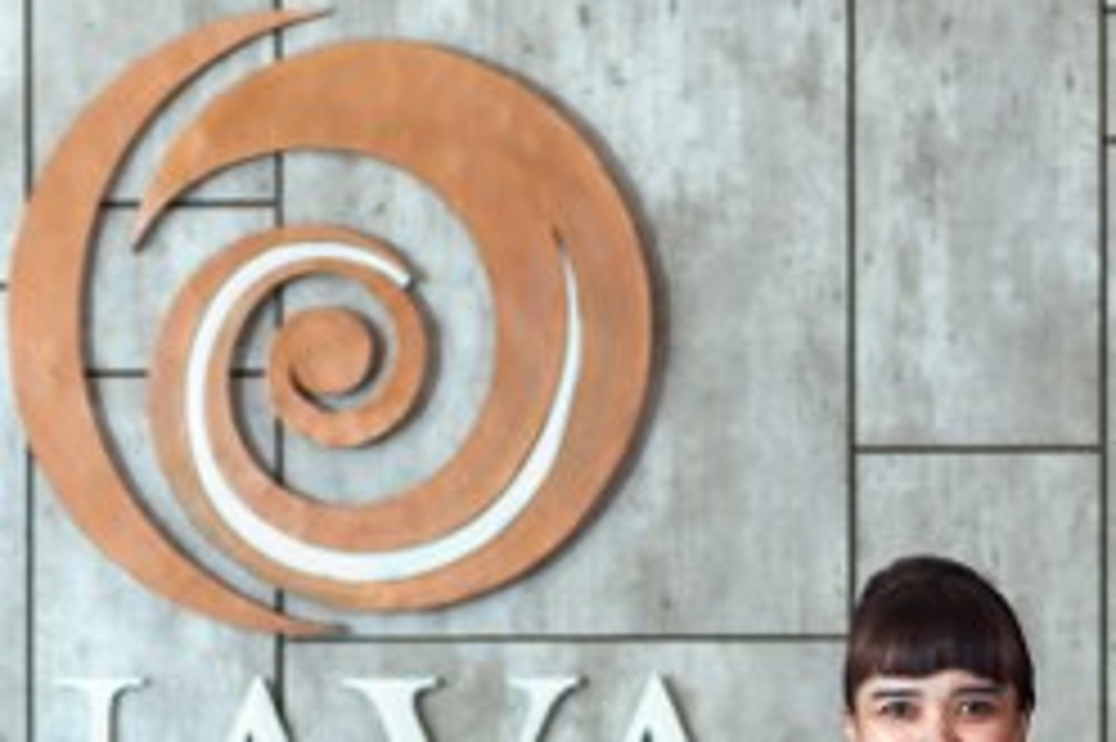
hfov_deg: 12.7
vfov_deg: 8.5
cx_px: 360
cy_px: 787
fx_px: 4988
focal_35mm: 161
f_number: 2.8
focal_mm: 50
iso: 400
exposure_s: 1/200
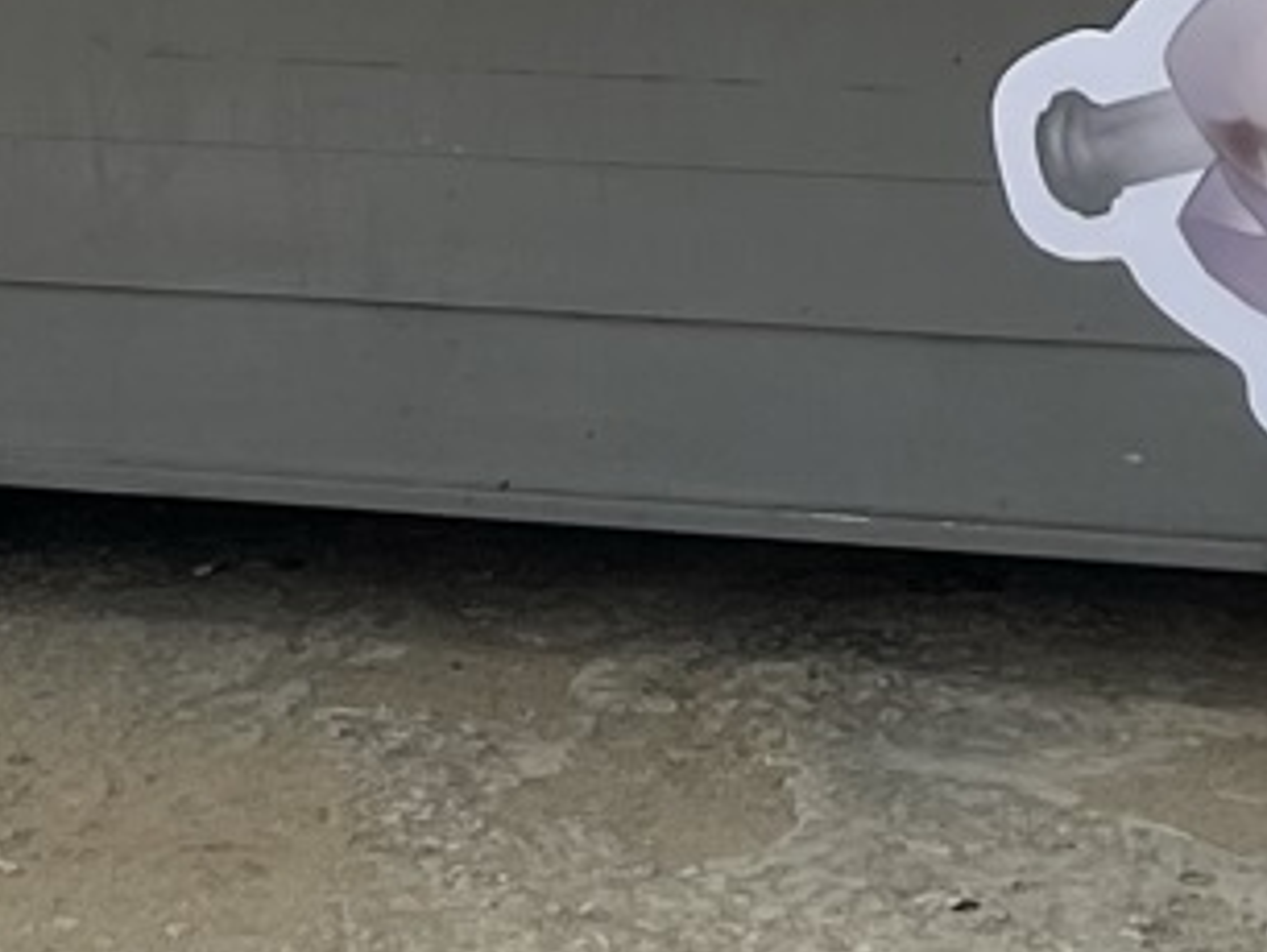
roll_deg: +3.9
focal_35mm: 174
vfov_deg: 7.8
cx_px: 410
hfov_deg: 11.3
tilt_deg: -1.5
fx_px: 6374
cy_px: -1515
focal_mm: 5.1
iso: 32
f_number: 1.6
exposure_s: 1/684
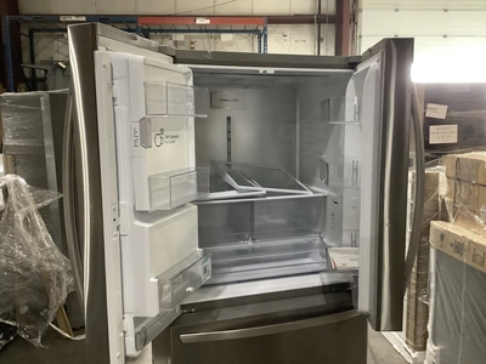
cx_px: 243
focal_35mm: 31
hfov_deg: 58.4
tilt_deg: -8.3
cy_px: 182
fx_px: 435
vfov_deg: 45.4
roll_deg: +0.1
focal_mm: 3.3
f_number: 2.4
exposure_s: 1/60
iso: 400
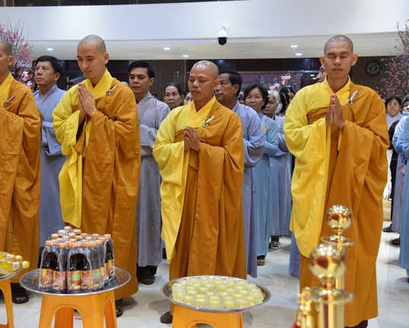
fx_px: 605
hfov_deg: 37.2
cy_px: 165
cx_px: 168
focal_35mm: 50
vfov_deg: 30.3
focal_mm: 44
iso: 1100
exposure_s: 1/60
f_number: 4
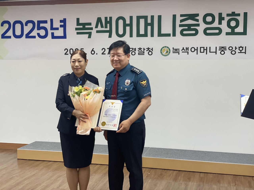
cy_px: 95
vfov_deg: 28.0
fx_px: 382
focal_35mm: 52
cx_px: 127
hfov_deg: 36.8
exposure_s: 1/120
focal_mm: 6
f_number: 2
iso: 160
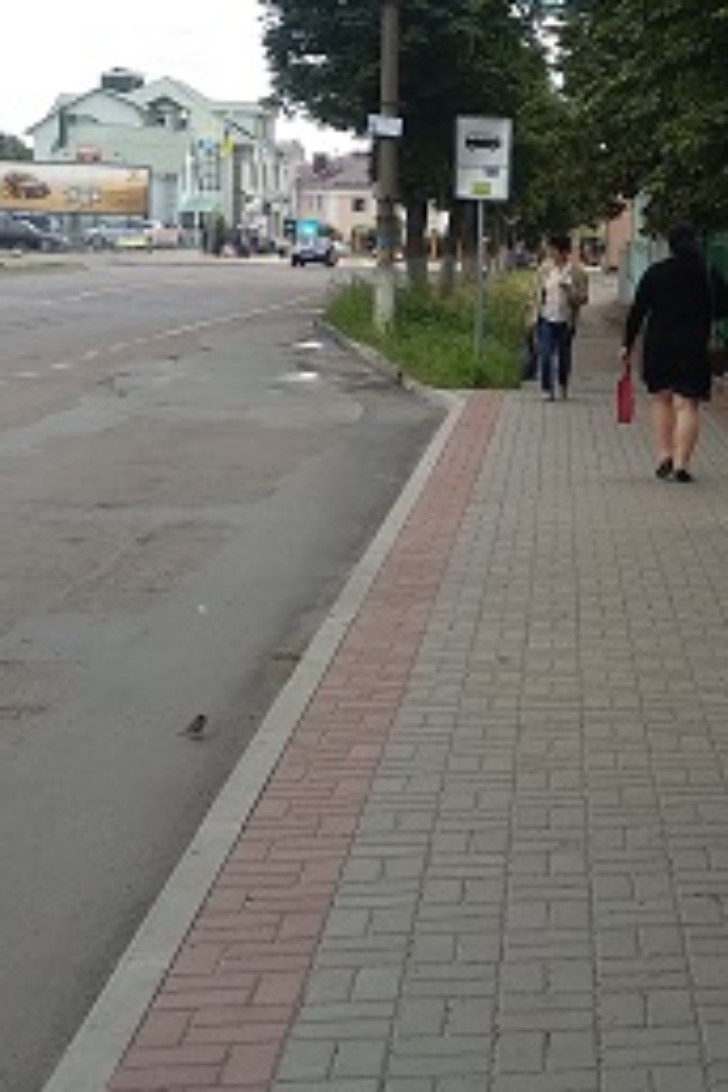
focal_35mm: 67
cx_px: 825
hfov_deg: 19.4
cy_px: 364
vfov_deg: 29.9
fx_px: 2032
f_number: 2.2
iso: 100
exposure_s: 1/516
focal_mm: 3.81
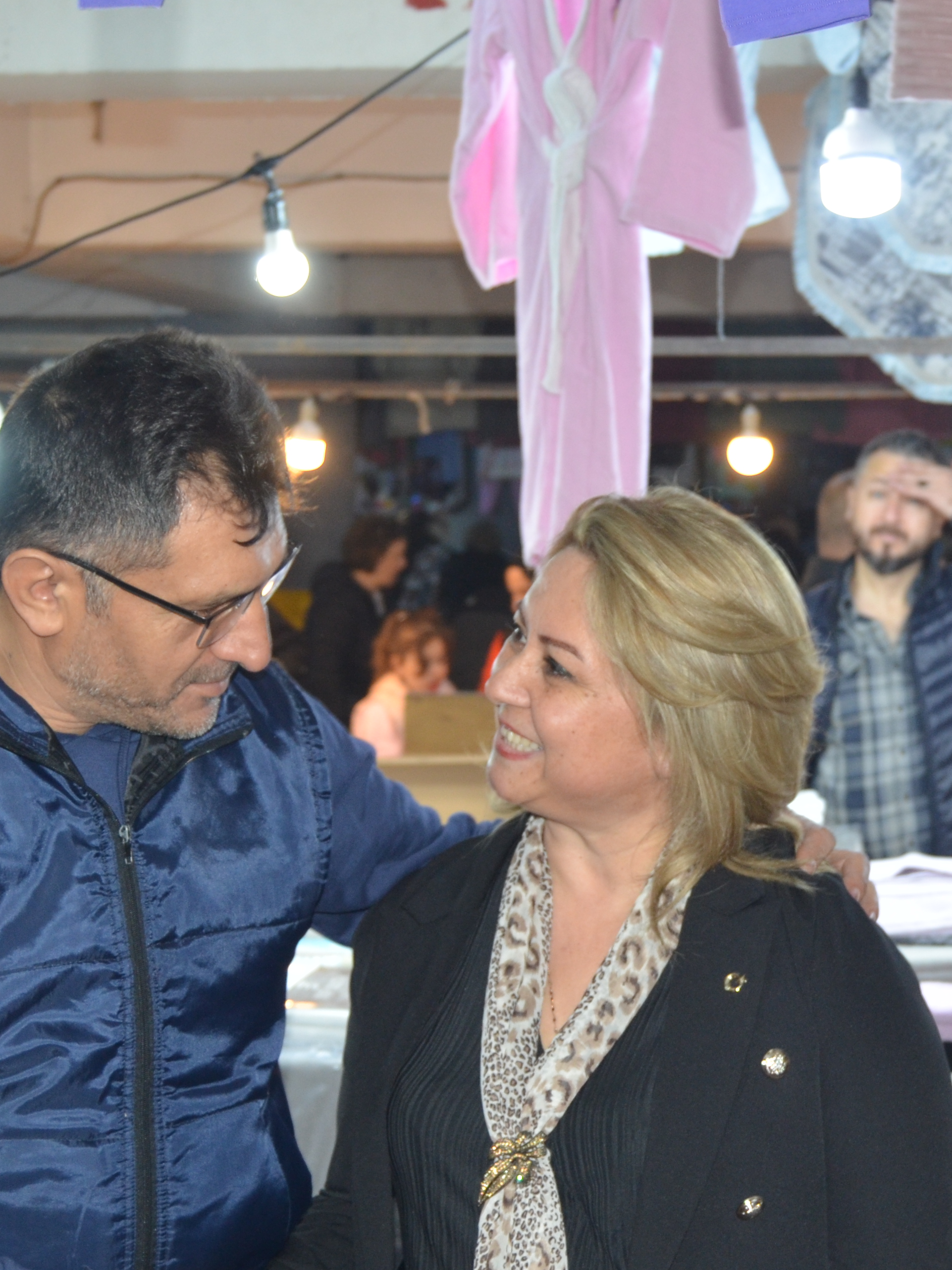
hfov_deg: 18.7
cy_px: 806
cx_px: 558
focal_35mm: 79
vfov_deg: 24.6
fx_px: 2896
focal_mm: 28
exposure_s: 1/60
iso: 500
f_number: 4
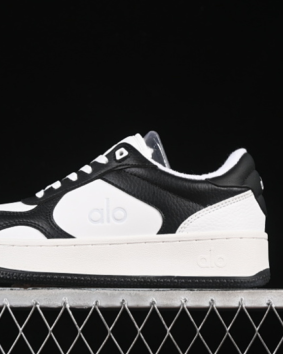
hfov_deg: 14.5
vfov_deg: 18.1
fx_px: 1109
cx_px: 108
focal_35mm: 106
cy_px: 177
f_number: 7.1
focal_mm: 50
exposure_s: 1/60
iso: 160
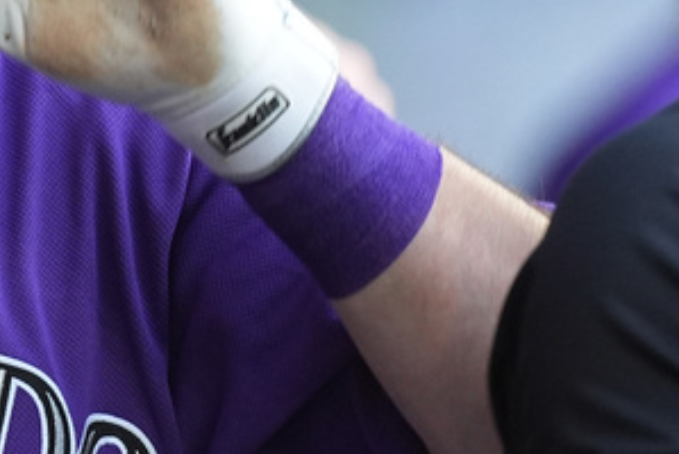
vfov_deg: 0.7
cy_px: -207
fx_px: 38721
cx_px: -336
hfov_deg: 1.0
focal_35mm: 2051
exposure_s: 1/640
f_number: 4
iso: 2000
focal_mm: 600
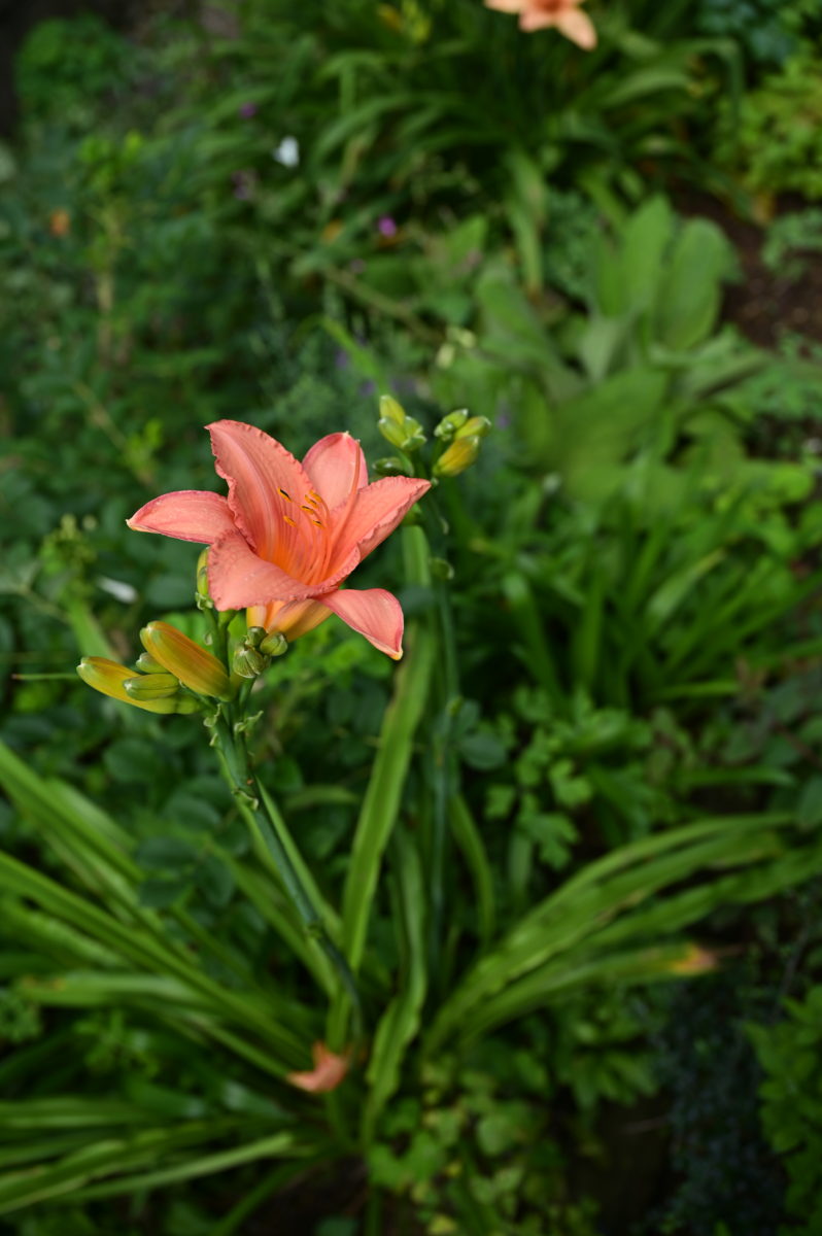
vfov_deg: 58.8
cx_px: 411
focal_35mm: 32
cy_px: 618
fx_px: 1098
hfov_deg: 41.0
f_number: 4
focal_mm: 32
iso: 100
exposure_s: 1/640
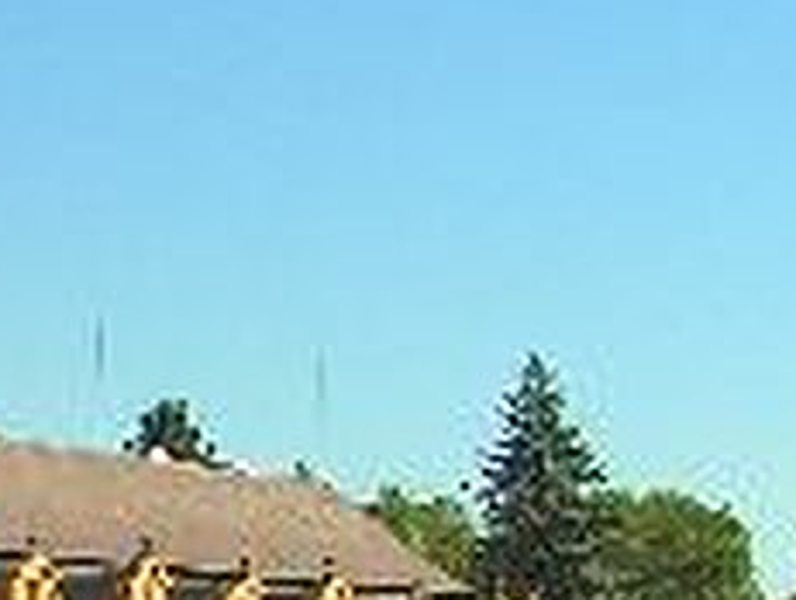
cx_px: -427
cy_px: 683
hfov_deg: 12.6
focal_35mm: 148
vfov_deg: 9.9
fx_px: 3409
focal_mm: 5.8
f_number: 5.6
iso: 50
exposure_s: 1/400
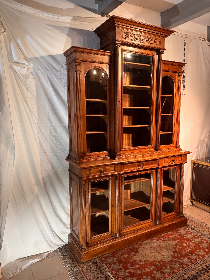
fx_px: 210
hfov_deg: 53.1
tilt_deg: -7.5
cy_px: 140
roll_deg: +0.1
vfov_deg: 67.3
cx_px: 105
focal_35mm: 26
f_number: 1.6
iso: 160
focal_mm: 5.96
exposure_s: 1/50
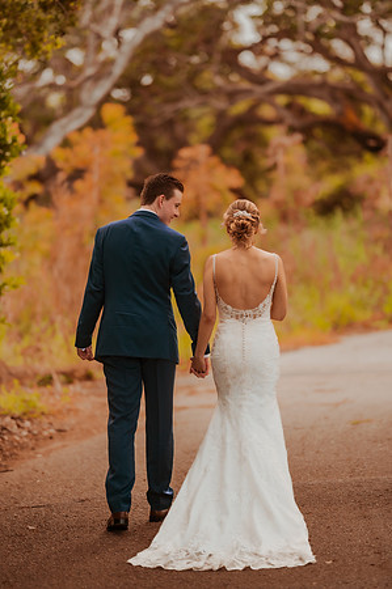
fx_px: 2210
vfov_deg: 15.2
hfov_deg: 10.1
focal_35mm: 135
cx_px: 196
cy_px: 294
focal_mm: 135
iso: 320
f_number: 1.8
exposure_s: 1/1250
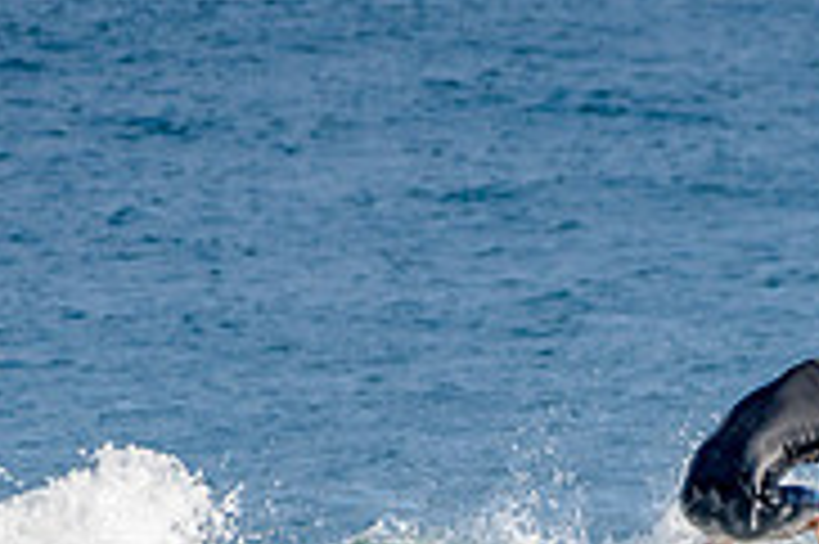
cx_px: 860
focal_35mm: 1950
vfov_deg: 0.7
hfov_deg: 1.1
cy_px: 713
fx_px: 44322
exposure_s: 1/1250
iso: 180
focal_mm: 500
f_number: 5.6
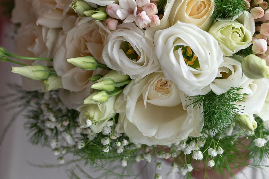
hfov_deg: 15.9
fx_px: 964
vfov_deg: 10.5
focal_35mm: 129
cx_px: 125
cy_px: -26
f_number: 2.8
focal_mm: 48
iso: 640
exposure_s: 1/400
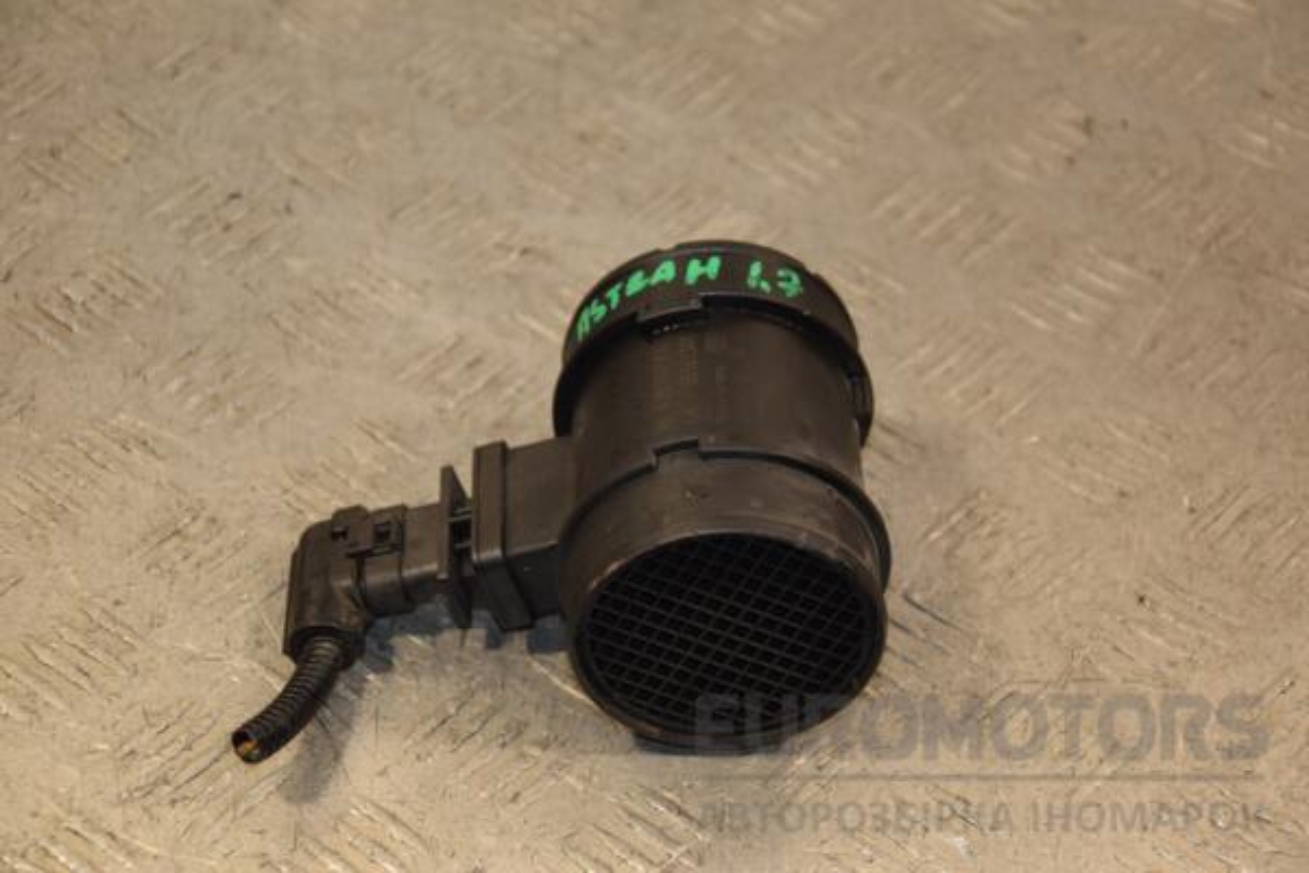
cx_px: 654
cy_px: 436
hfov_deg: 20.6
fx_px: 3599
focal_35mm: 99
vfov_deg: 13.8
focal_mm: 66
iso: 800
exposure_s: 1/160
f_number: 5.3
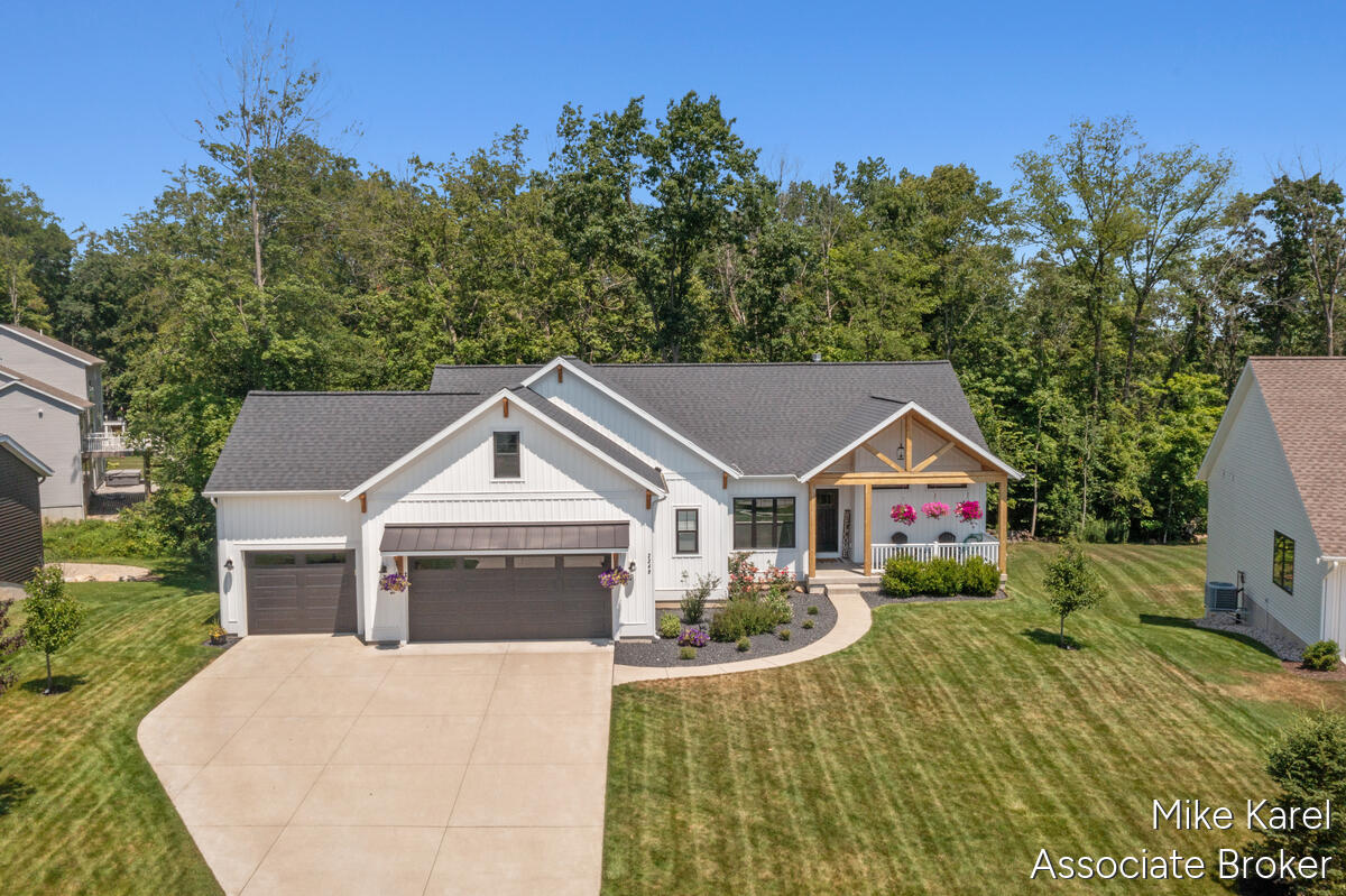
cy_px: 448
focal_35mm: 28
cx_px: 673
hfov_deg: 65.5
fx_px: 1046
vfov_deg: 46.4
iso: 100
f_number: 11
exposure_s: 1/320
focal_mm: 10.26
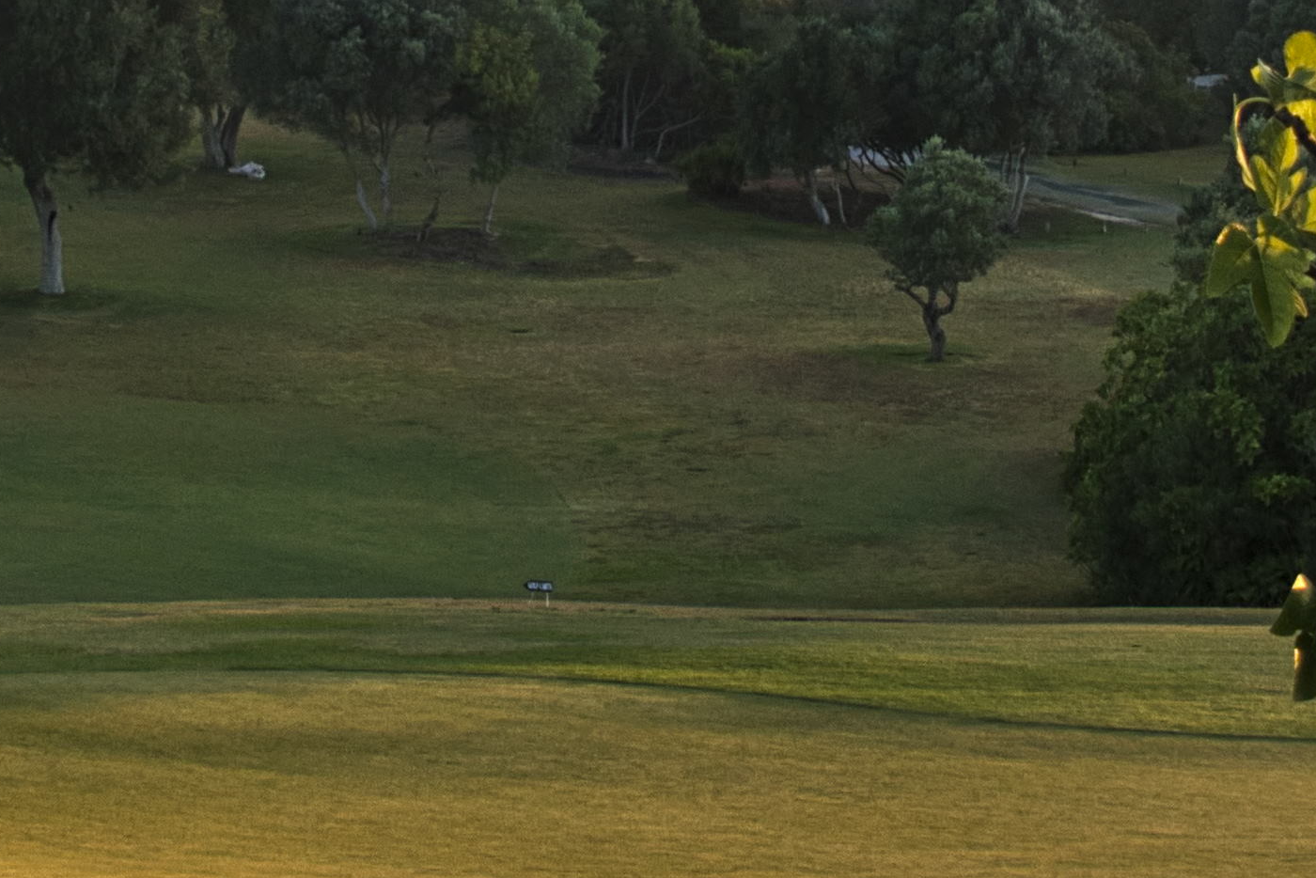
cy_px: -272
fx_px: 6727
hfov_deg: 11.2
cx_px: 678
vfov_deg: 7.4
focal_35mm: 184
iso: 250
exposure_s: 1/160
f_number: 8
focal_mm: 35
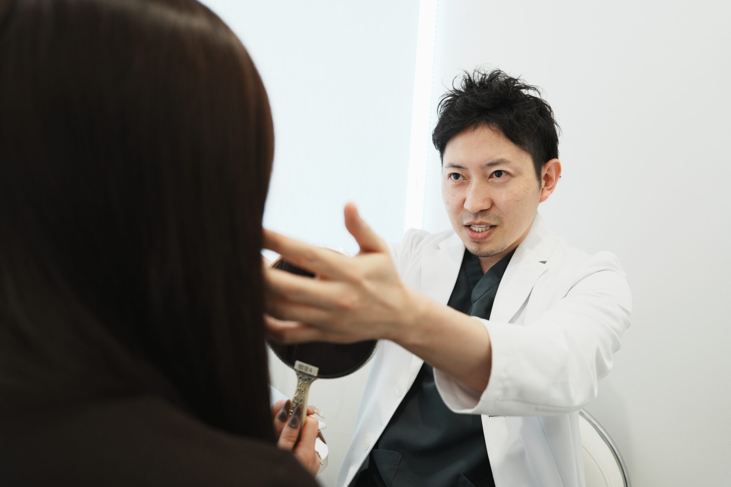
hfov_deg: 63.7
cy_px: 244
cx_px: 366
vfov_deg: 45.0
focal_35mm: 29
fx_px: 589
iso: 500
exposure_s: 1/250
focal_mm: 29
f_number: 2.8
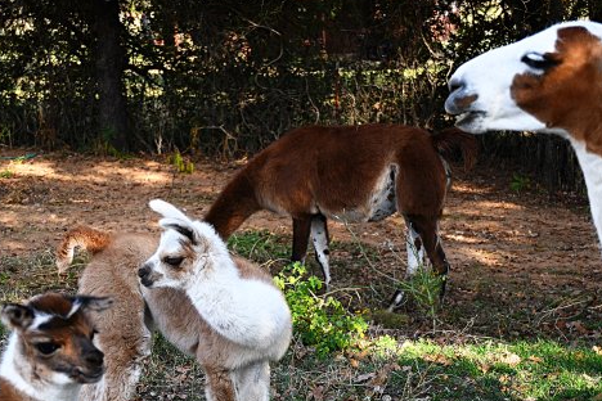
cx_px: 333
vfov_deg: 16.8
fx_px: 1354
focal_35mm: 81
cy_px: 226
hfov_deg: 25.0
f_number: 3.2
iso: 100
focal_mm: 31
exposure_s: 1/320
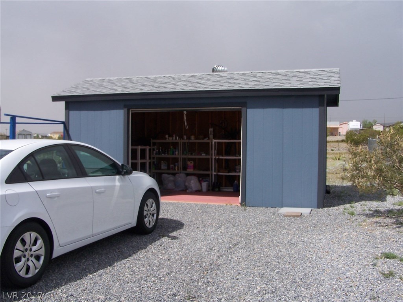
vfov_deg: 37.7
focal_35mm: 38
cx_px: 202
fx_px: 442
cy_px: 151
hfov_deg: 49.0
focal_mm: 6.3
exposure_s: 1/500
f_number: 5.6
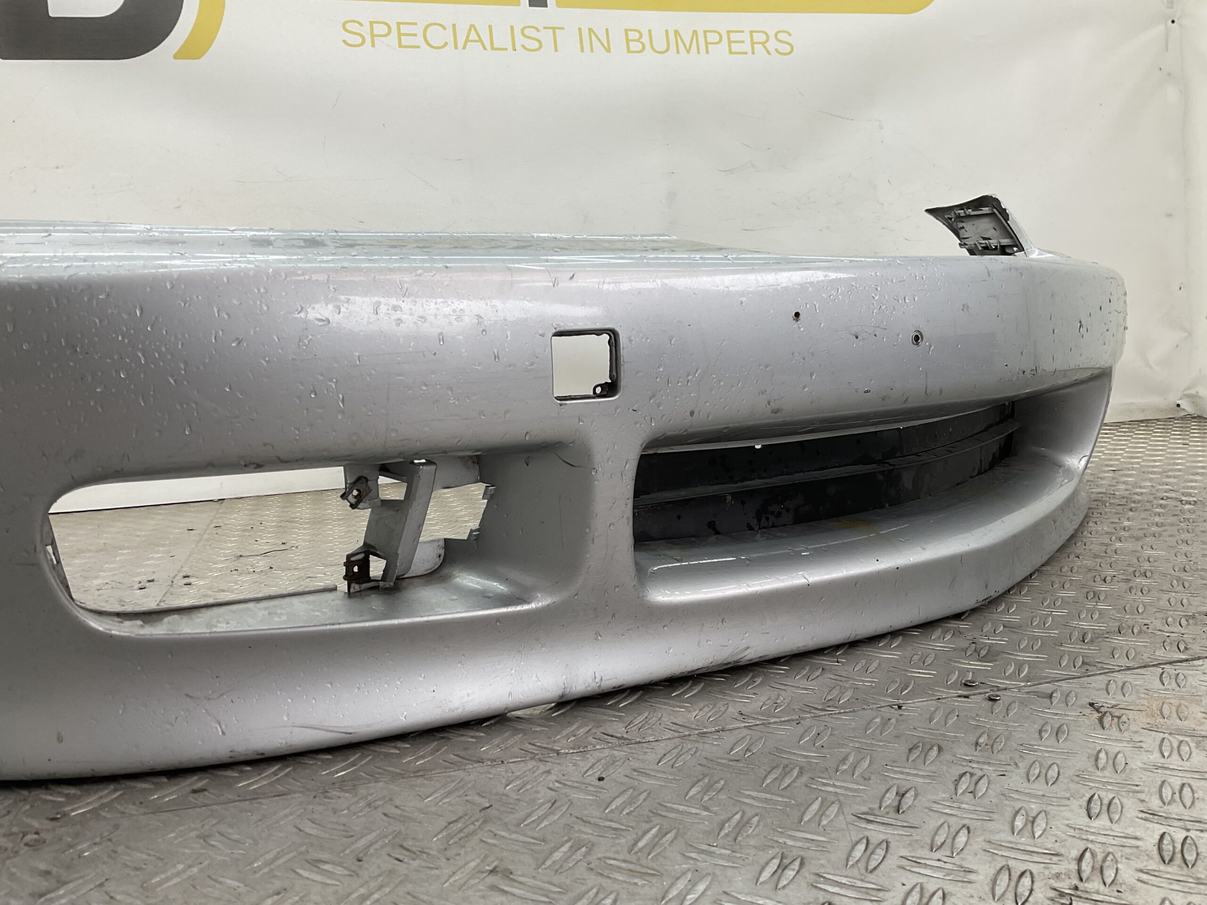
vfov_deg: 48.2
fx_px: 1011
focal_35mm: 29
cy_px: 452
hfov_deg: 61.7
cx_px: 604
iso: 25
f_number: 1.8
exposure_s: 1/120
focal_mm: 3
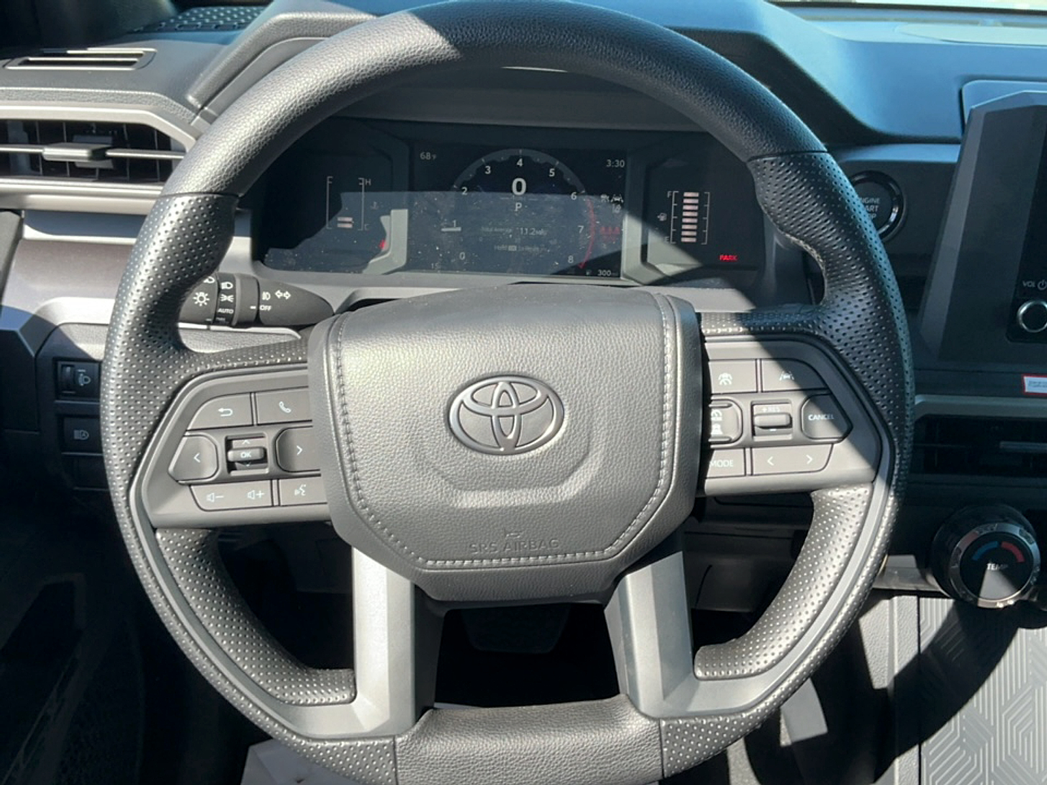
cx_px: 524
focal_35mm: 30
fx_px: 907
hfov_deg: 60.0
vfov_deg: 46.8
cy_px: 392
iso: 25
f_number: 1.8
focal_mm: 3
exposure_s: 1/255
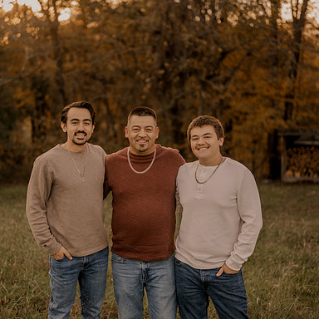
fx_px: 730
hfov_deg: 24.6
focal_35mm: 70
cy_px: 166
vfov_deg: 24.7
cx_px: 121
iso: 250
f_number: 1.8
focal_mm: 50
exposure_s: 1/500
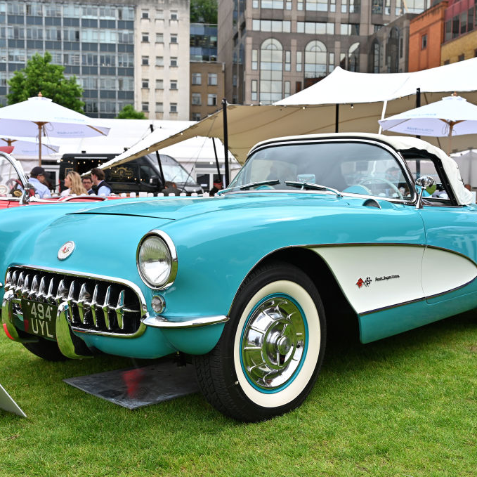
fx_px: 639
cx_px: 254
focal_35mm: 41
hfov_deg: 40.9
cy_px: 238
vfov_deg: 40.9
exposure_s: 1/320
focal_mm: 32
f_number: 5
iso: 100
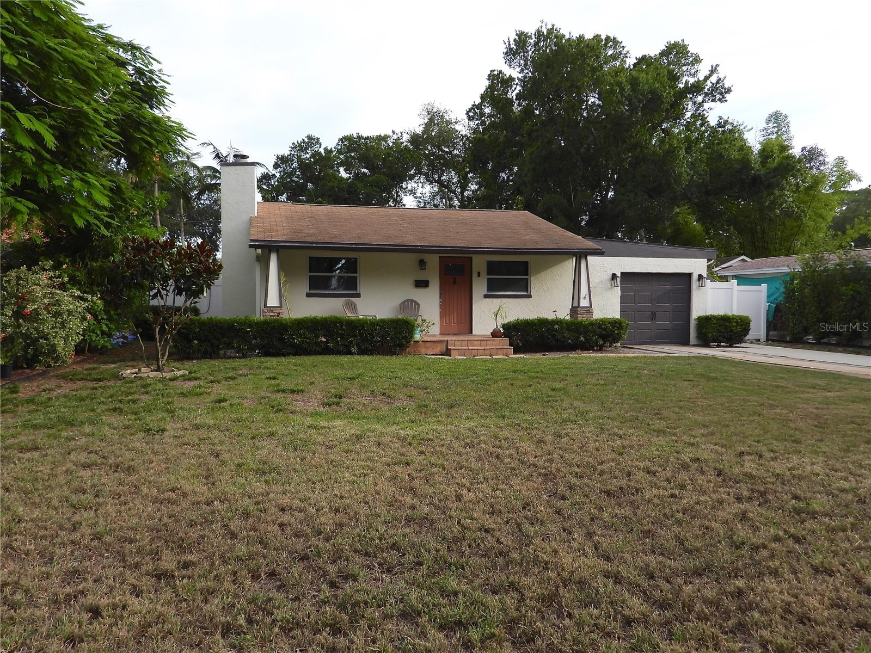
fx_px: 604
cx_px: 436
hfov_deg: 71.6
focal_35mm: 24
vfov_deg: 56.8
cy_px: 326
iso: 100
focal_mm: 4.3
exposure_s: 1/800
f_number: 2.8
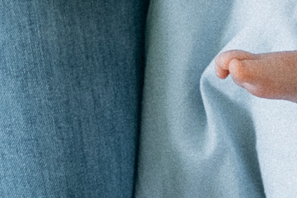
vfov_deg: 4.2
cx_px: 689
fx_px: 2641
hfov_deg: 6.2
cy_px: -323
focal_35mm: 320
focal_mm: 35
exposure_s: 1/500
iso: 320
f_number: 1.4
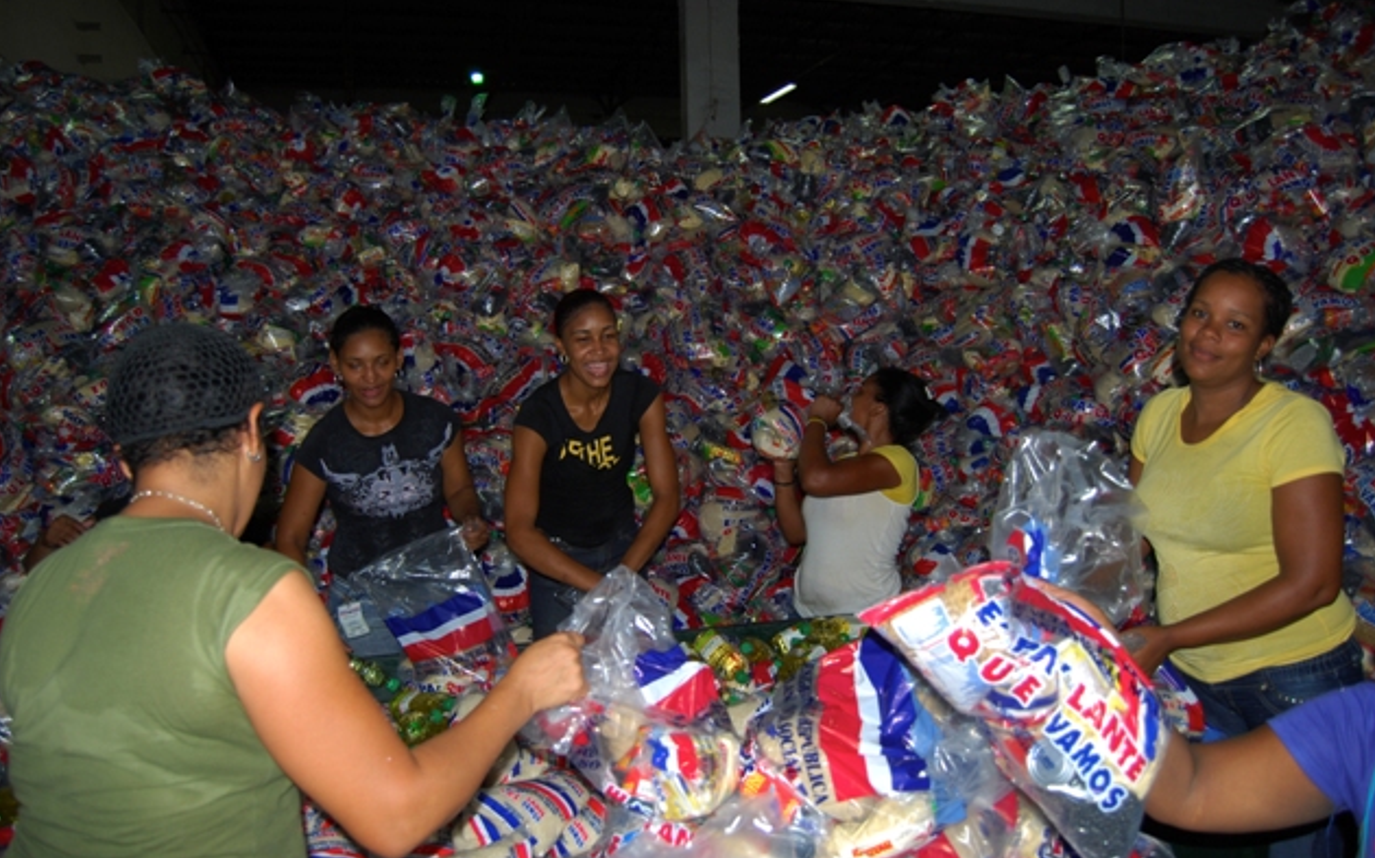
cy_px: 417
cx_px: 692
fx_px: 1049
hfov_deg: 66.5
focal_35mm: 28
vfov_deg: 44.5
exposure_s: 1/60
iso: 200
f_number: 3.5
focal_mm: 18
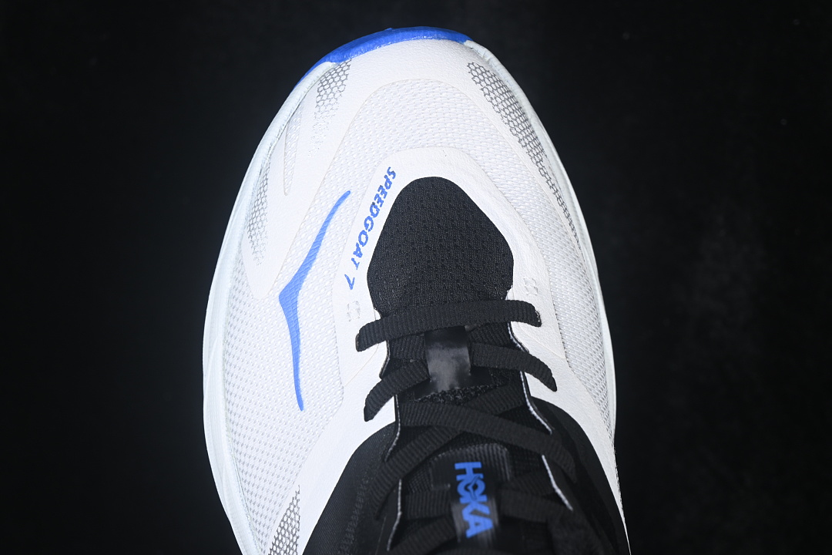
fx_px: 1733
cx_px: 416
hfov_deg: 27.0
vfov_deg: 18.2
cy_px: 278
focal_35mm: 75
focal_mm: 50
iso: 160
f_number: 7.1
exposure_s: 1/60
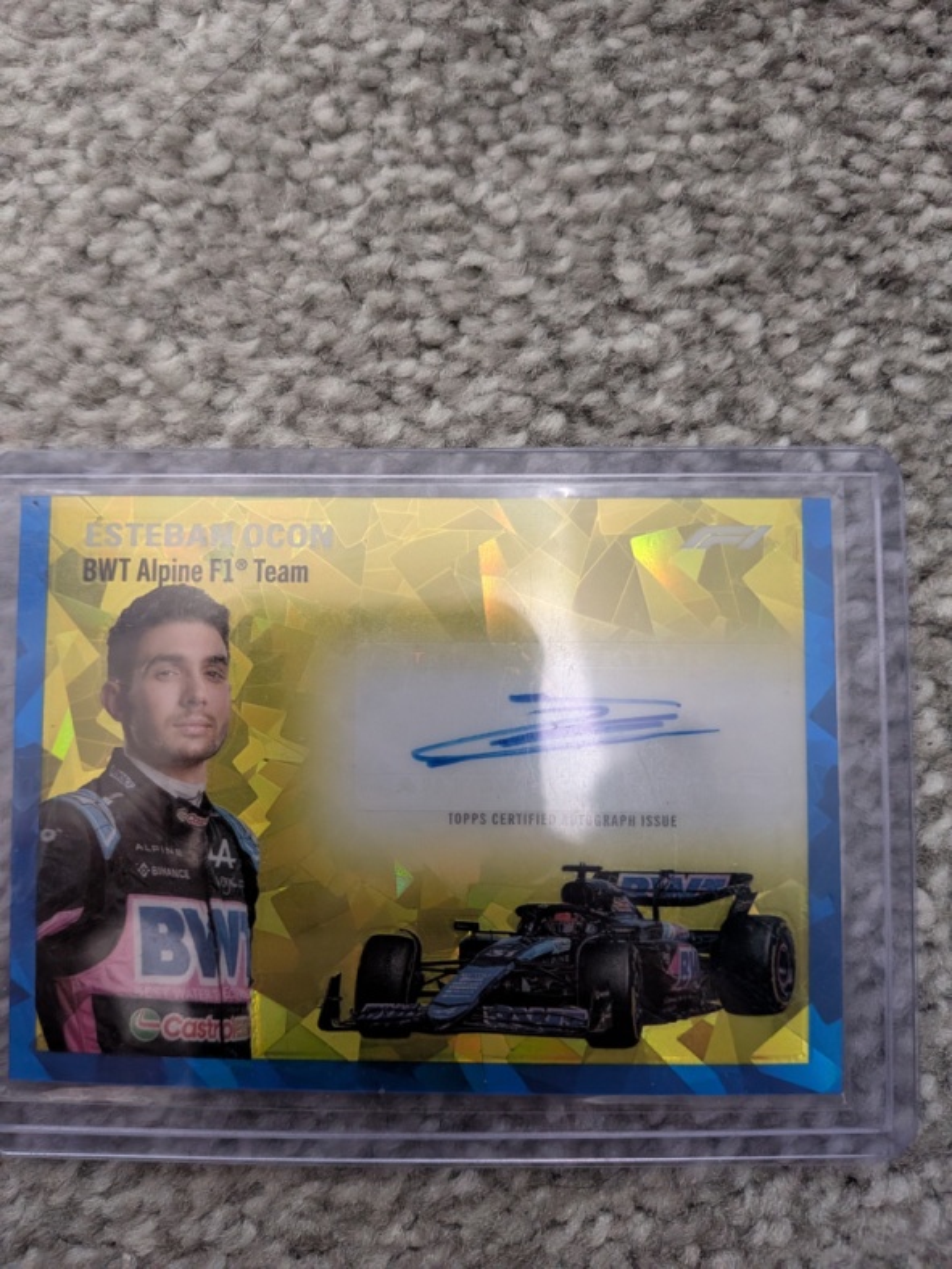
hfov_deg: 56.8
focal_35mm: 24
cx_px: 476
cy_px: 634
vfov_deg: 71.6
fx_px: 880
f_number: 1.7
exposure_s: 1/50
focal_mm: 4.53
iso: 1259
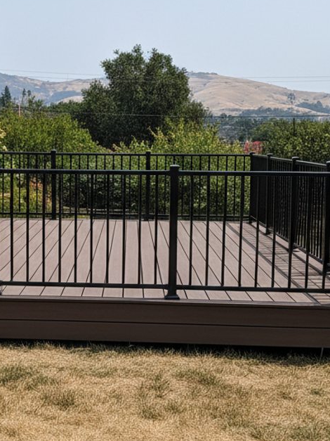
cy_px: 220
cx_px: 65
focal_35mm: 44
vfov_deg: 43.0
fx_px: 559
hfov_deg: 32.0
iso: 1162
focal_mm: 6.4
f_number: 1.8
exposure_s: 1/1966
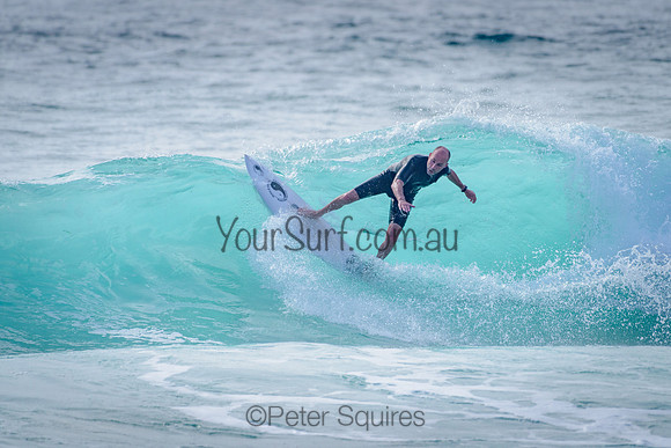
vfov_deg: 2.2
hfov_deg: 3.4
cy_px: 173
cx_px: 363
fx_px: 11427
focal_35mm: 613
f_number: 5.6
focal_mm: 500
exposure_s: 1/2000
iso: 200
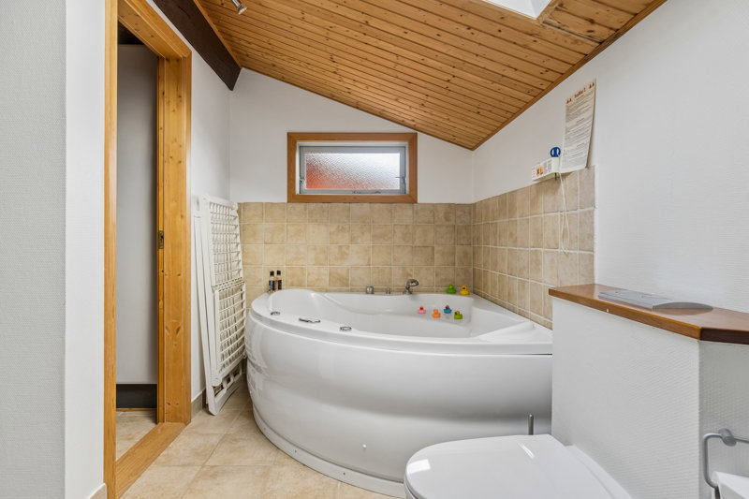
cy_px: 250
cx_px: 374
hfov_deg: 85.4
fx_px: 406
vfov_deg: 63.2
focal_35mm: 20
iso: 200
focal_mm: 13
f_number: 8
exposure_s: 1/13
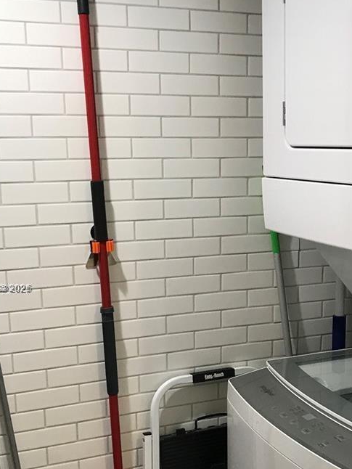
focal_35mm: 52
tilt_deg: -12.1
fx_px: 705
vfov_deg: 36.6
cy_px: 289
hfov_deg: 27.9
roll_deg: +1.4
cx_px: 224
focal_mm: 3.99
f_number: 1.8
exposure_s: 1/30
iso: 32
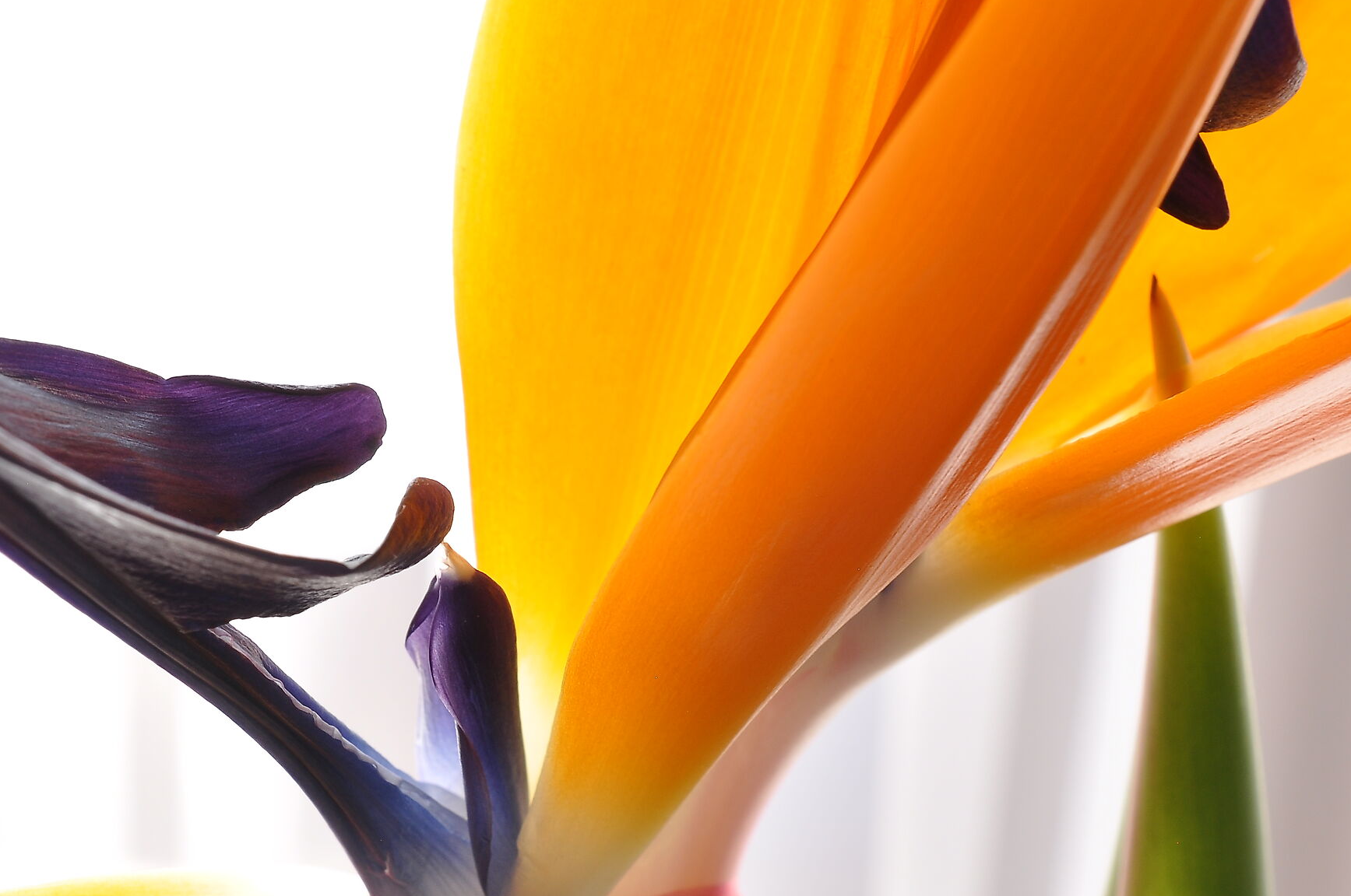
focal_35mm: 83
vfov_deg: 16.4
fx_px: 3111
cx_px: 449
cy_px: 572
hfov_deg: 24.4
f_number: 14
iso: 200
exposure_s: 1/8
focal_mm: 40
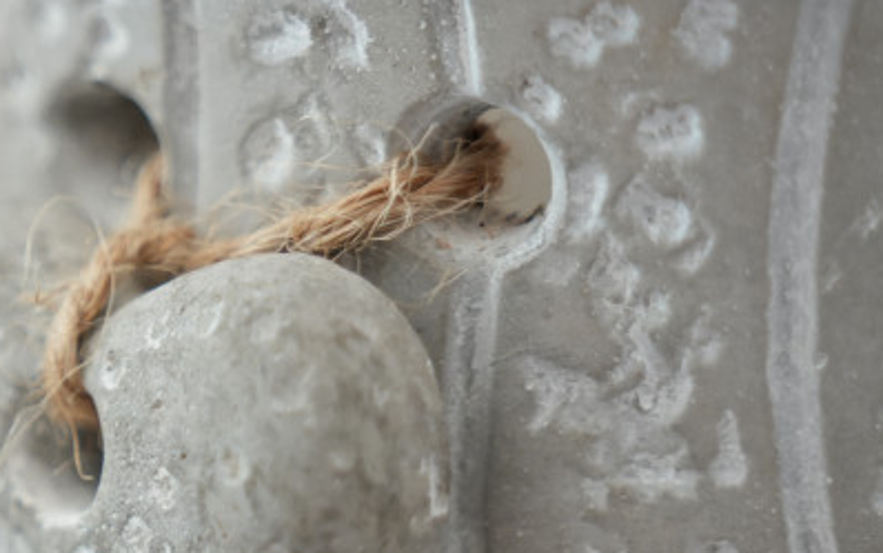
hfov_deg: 12.6
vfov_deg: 8.0
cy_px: 391
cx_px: -144
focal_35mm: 163
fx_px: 3924
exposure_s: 1/40
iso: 800
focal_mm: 60
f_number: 4
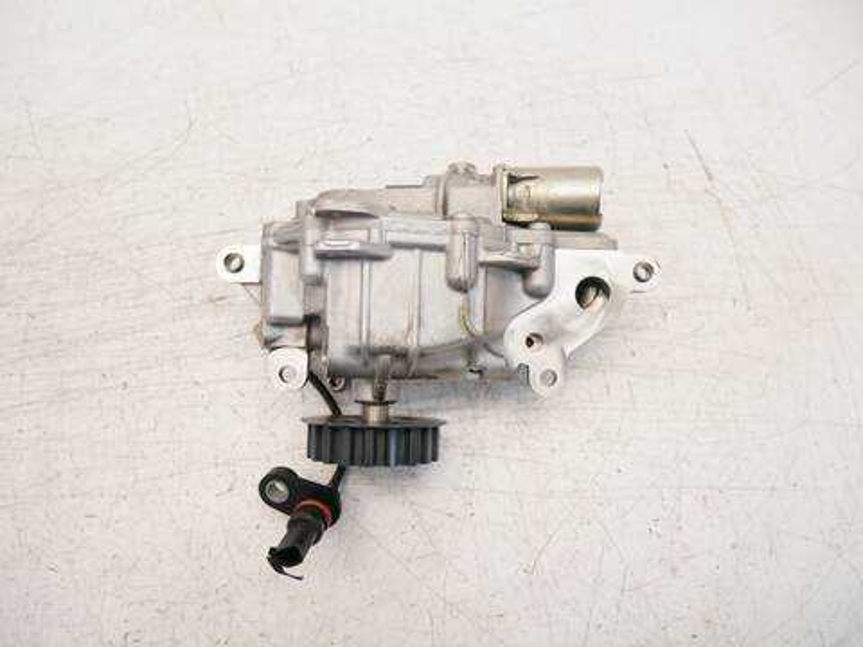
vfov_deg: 56.8
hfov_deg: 71.6
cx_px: 432
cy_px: 324
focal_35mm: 24
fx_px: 598
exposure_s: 1/100
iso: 200
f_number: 3.5
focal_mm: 12
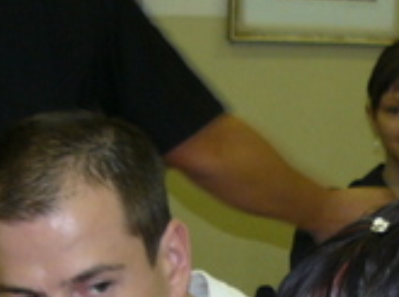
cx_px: 411
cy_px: 599
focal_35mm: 175
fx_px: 2013
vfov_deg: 8.1
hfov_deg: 11.2
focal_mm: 6
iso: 100
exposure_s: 1/30
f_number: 2.8
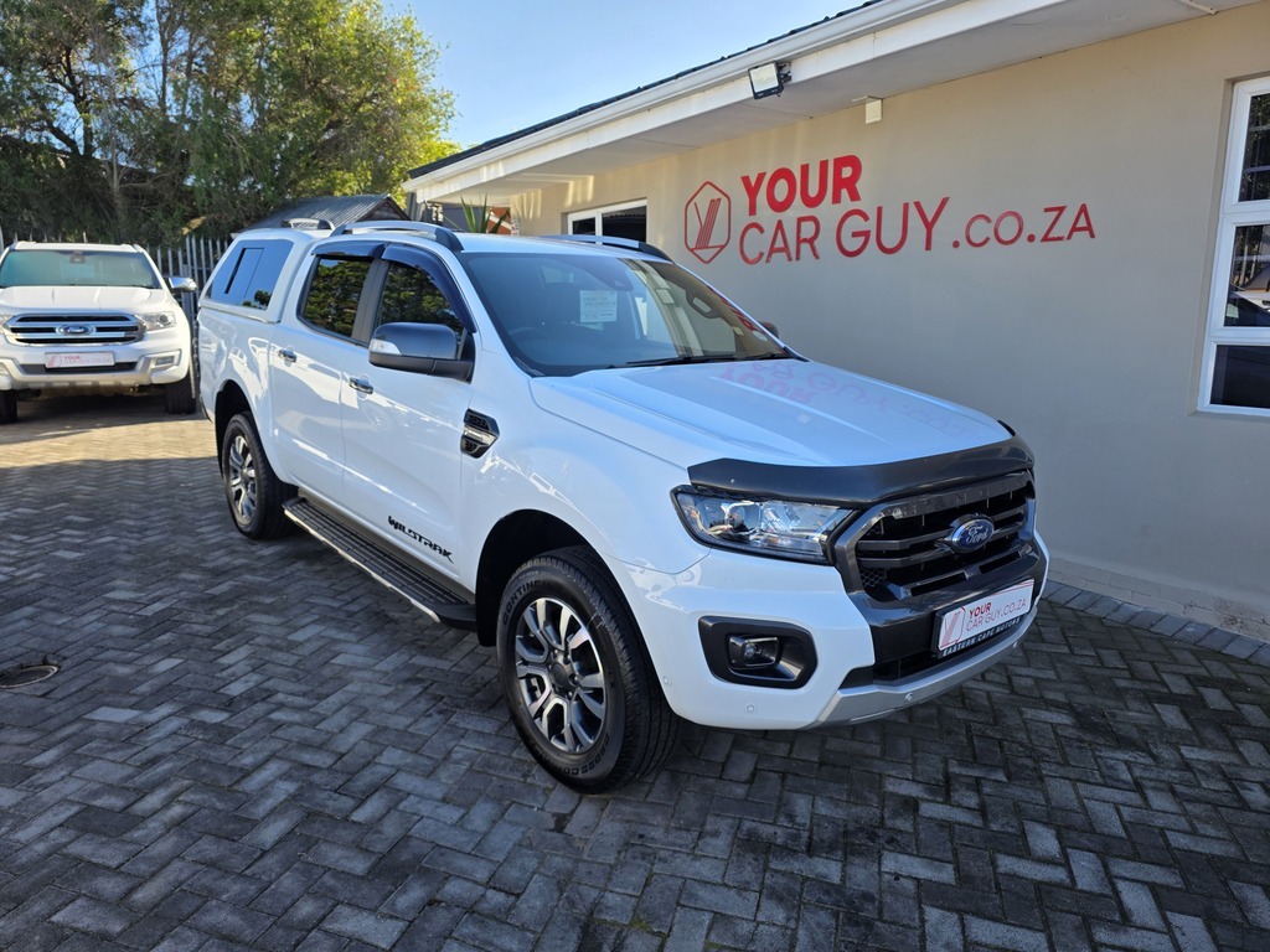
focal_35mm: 23
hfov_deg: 73.9
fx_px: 844
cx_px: 635
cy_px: 476
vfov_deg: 58.9
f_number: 1.7
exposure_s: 1/2192
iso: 80
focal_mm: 6.3
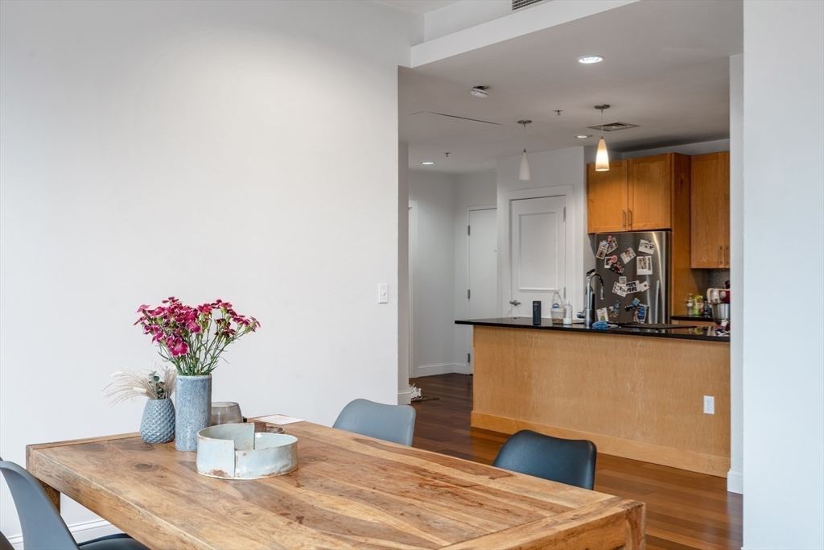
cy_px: 275
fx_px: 801
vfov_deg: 37.9
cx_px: 412
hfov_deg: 54.4
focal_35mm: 35
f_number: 7.1
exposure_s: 1/80
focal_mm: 35
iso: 250
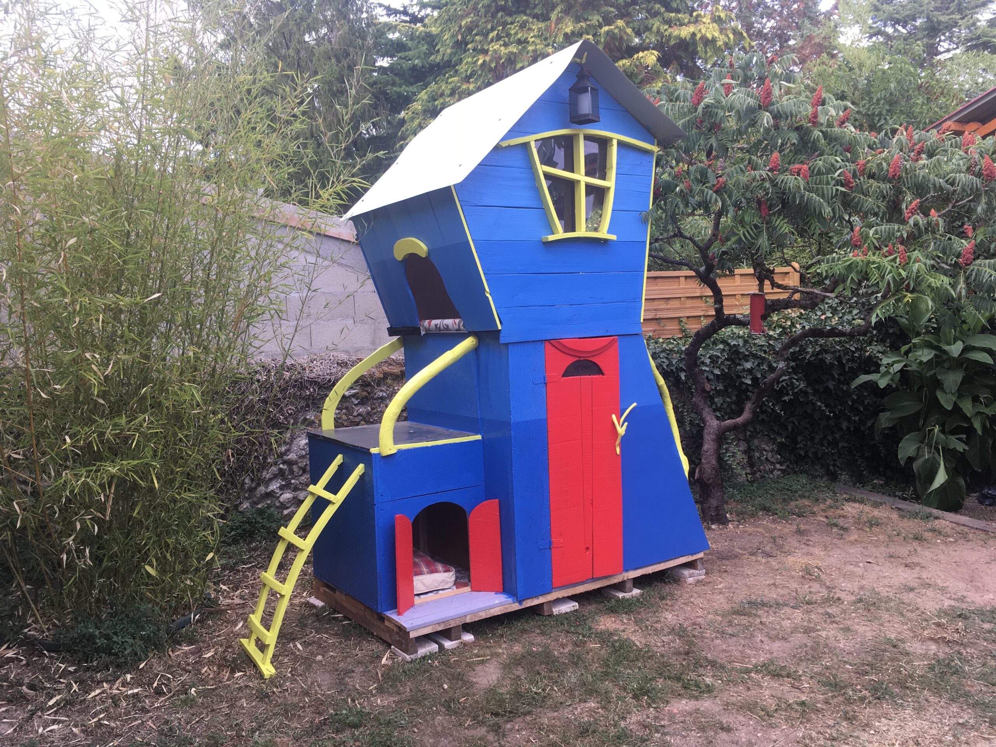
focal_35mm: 29
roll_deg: +3.6
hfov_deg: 61.7
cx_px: 498
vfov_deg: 48.2
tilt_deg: -4.9
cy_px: 374
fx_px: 834
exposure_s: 1/113
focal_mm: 4.15
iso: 25
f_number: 2.2
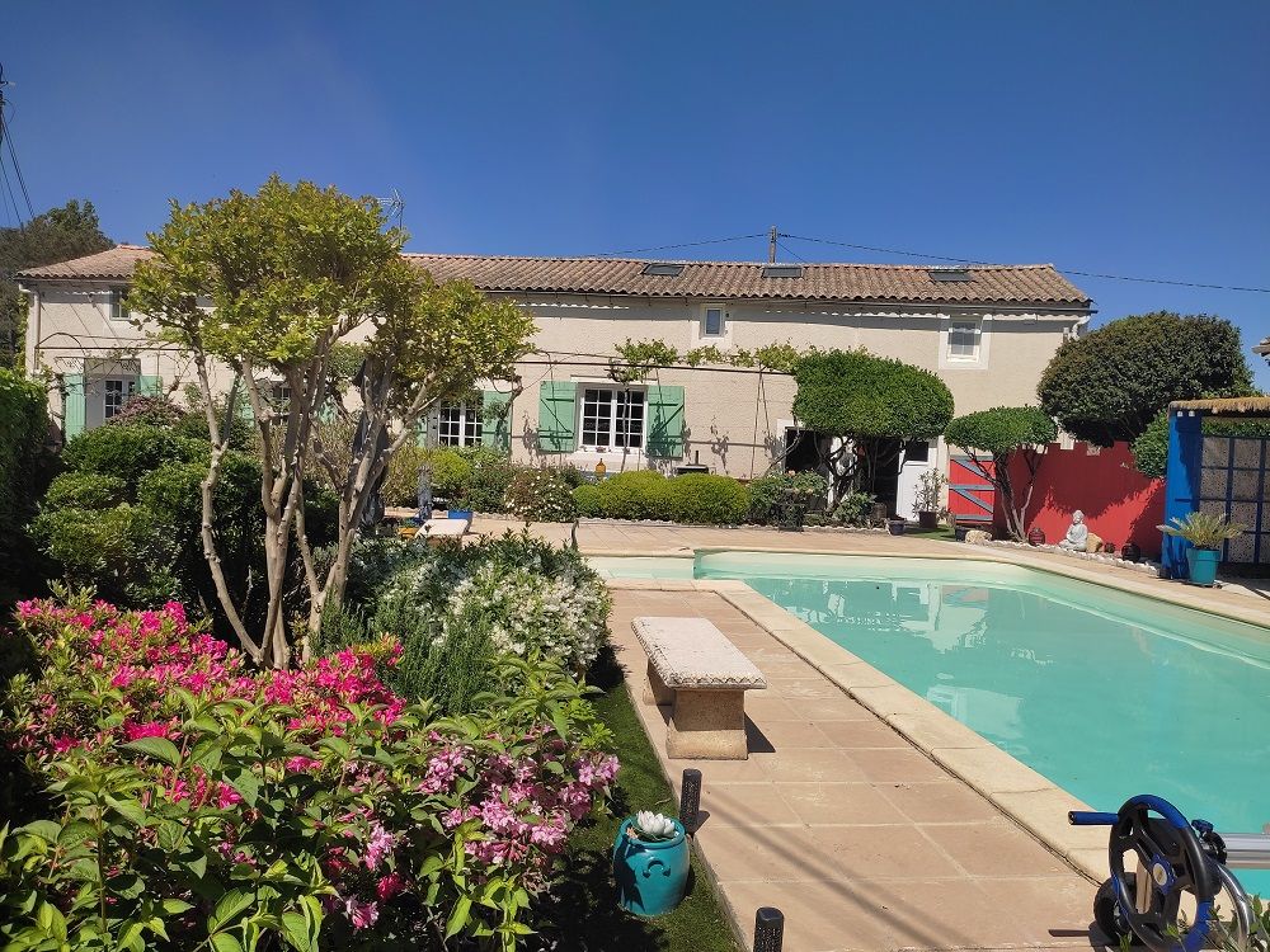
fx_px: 954
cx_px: 635
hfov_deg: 67.3
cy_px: 476
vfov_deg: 53.1
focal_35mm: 26
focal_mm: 4.74
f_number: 1.79
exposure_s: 1/2747
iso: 100
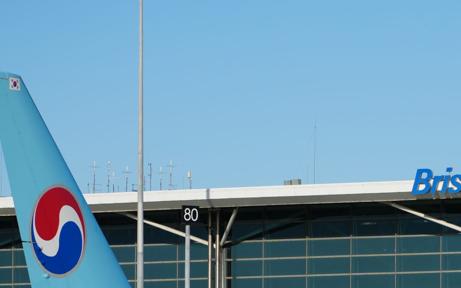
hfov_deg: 6.4
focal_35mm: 329
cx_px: 393
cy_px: 331
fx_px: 4133
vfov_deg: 4.0
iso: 100
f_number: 5
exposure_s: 1/1000
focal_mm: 135
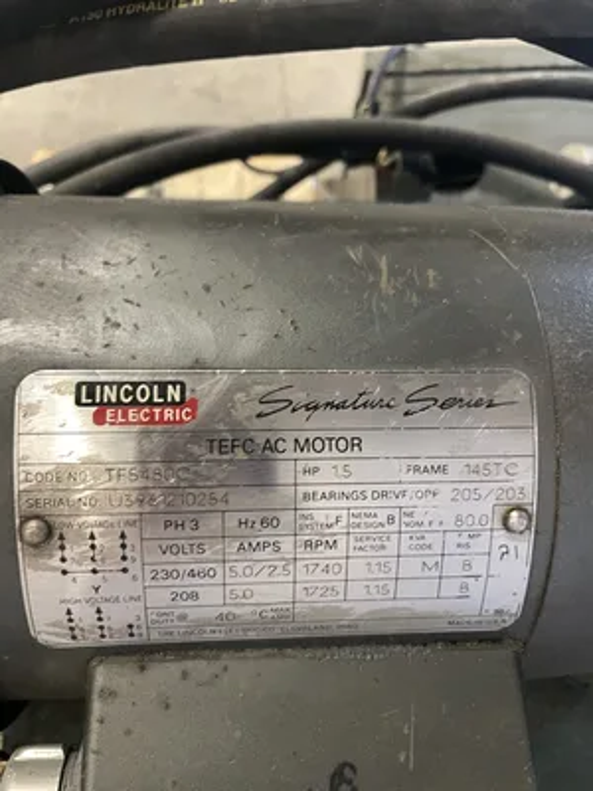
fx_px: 594
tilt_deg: -64.6
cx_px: 296
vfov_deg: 67.3
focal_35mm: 26
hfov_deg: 53.1
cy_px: 396
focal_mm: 4.2
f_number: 1.6
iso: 500
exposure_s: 1/40
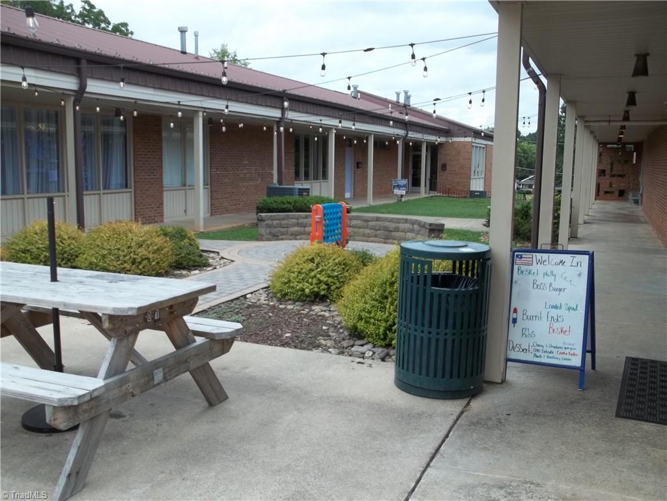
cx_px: 334
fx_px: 636
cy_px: 250
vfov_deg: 42.9
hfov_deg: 55.4
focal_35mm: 33
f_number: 3.3
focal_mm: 5.9
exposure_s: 1/400
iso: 64
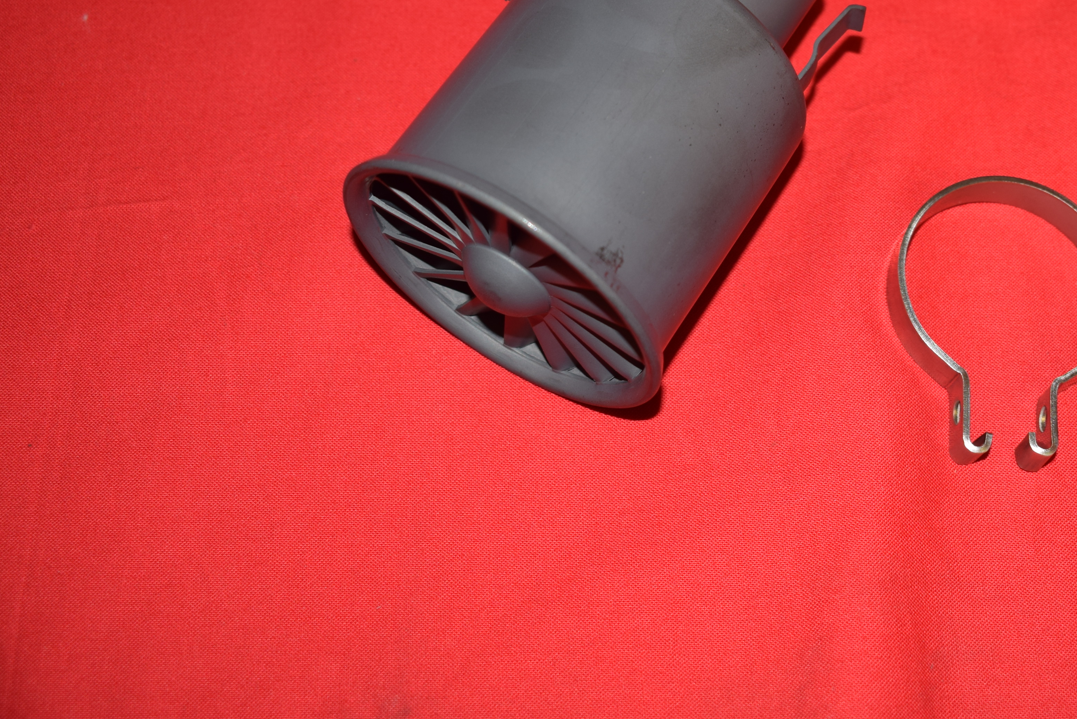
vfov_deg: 22.9
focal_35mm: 59
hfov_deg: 33.7
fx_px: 1757
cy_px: 198
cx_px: 746
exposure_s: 1/25
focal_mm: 27
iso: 160
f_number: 5
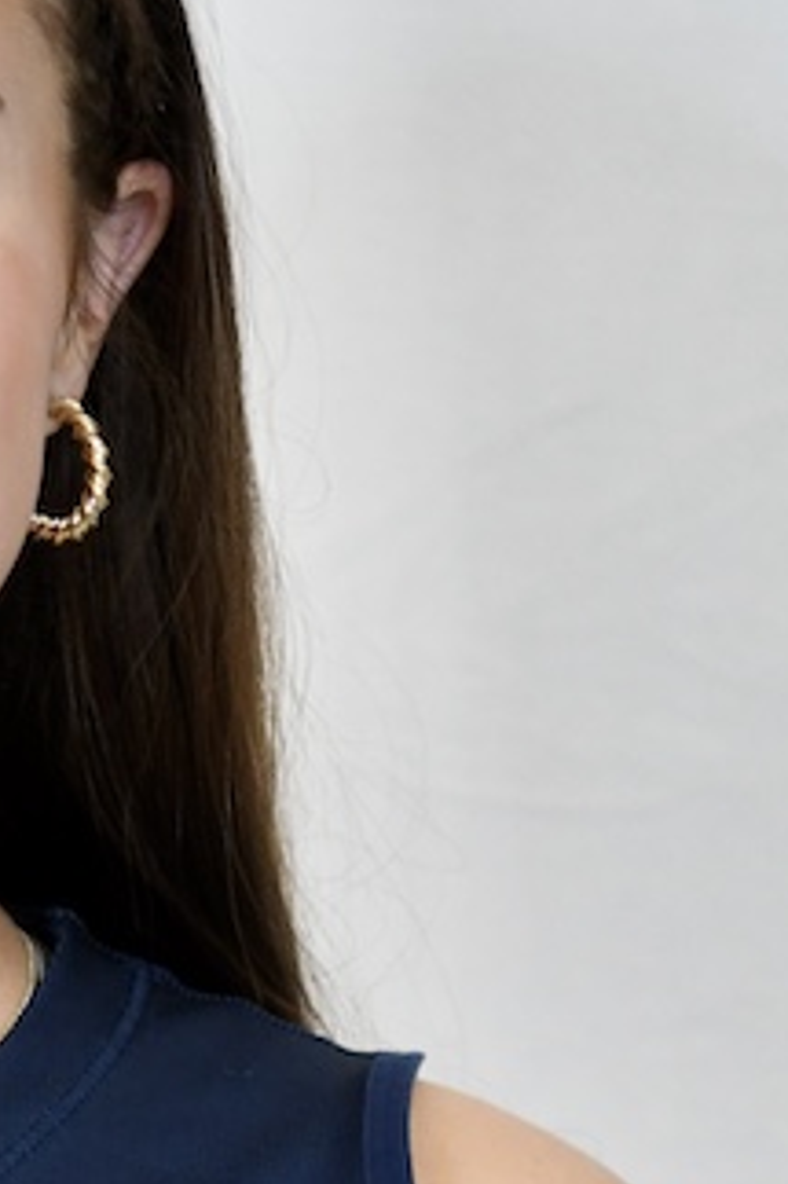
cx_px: -315
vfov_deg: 7.7
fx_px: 8763
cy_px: 1199
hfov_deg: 5.1
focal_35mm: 267
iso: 1100
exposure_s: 1/250
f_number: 3.2
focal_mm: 55
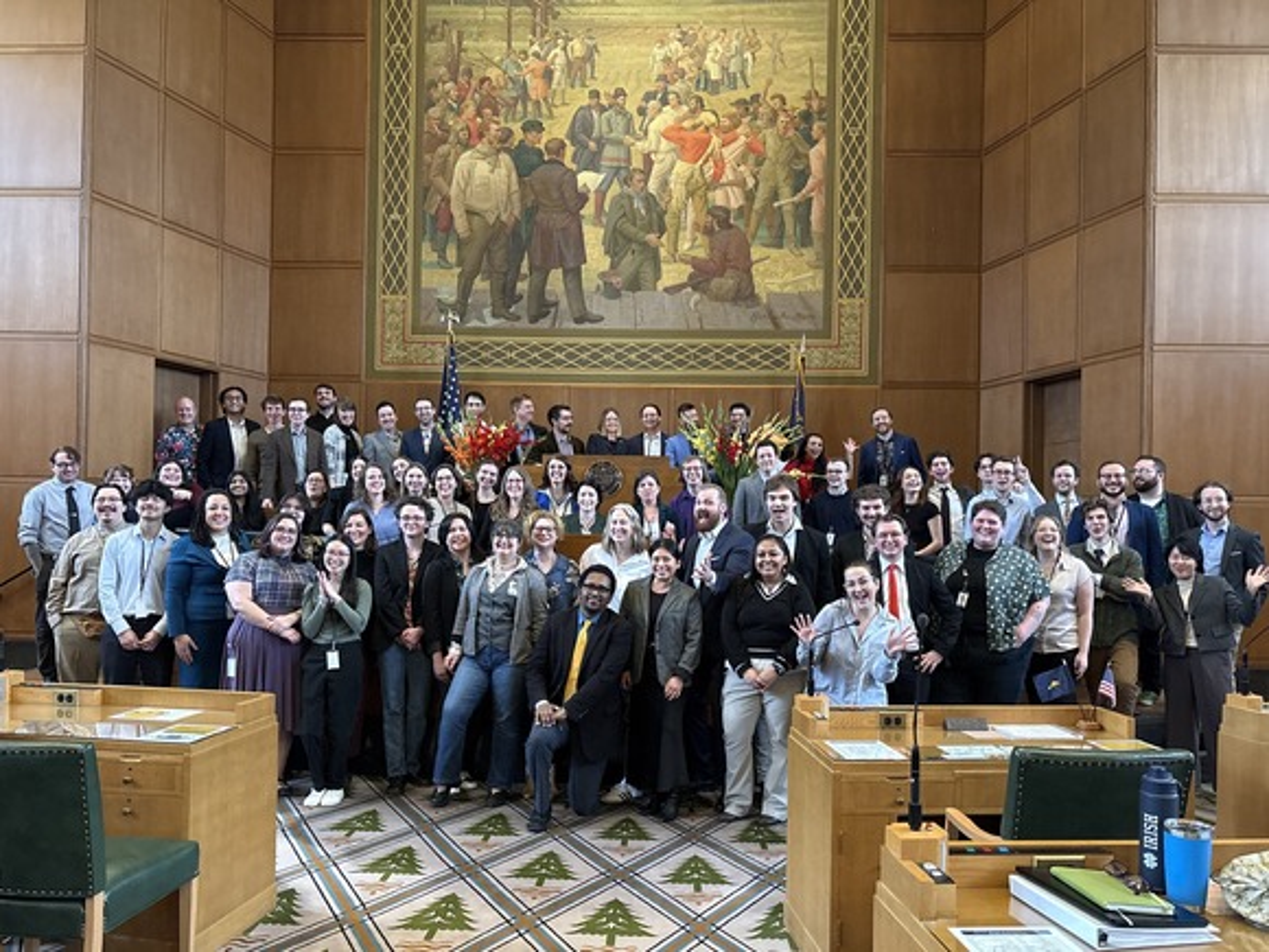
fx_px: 953
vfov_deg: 53.1
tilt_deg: +0.5
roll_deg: -0.5
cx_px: 634
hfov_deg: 67.3
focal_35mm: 26
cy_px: 476
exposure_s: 1/56
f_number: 1.6
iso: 500
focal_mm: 5.96
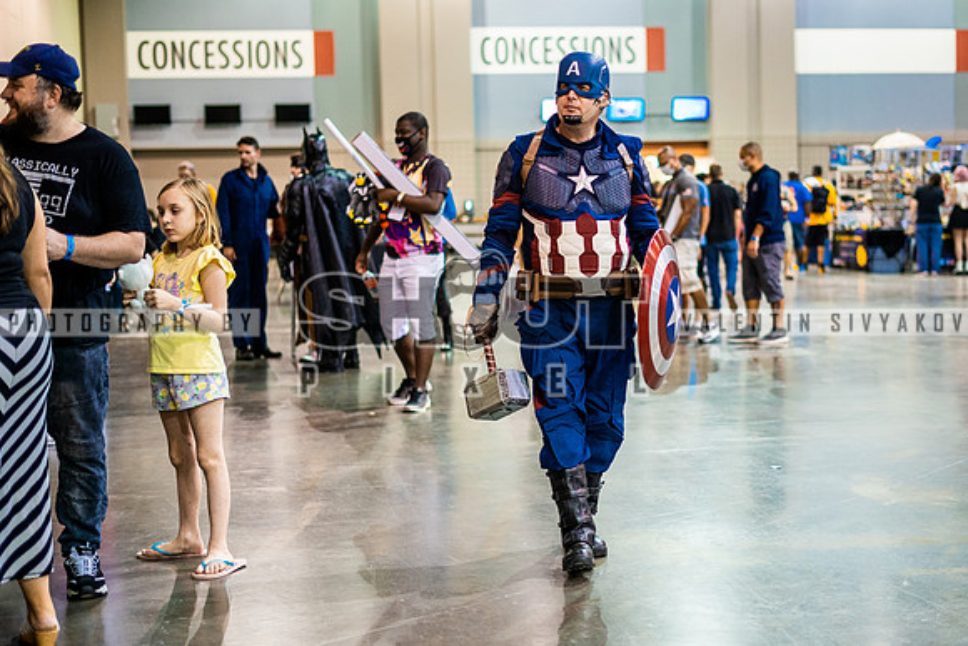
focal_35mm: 61
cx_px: 584
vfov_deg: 22.3
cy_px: 321
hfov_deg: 32.8
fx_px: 1639
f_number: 1.8
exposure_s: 1/250
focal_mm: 50
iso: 1000
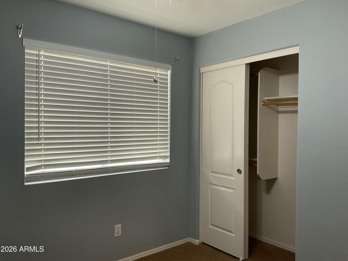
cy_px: 130
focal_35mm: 29
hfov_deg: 61.7
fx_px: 292
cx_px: 174
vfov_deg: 48.2
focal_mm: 3
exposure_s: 1/60
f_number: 1.8
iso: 100
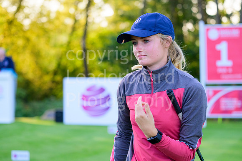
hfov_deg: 16.4
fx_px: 840
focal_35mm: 125
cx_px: 121
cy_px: 80
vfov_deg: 11.0
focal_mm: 125
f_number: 5
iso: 1600
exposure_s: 1/1000
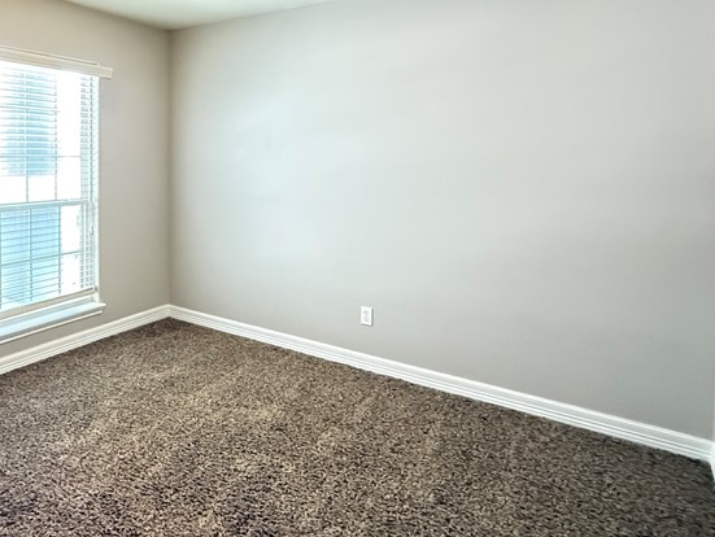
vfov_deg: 51.8
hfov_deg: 62.8
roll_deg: -0.3
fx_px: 537
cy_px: 166
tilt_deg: -1.5
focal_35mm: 26
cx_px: 167
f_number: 2.2
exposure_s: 1/60
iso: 1000
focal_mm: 2.22
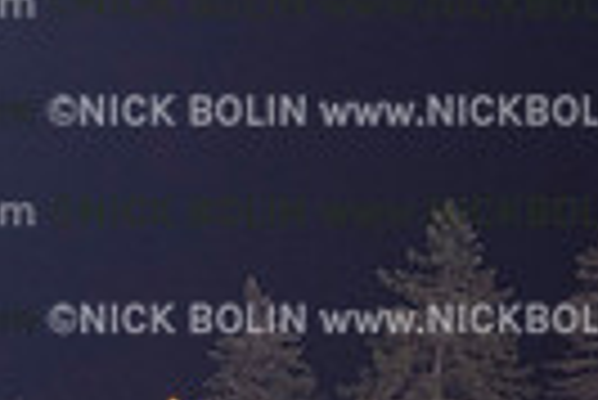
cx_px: 391
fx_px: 4490
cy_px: 631
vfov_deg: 5.1
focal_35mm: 270
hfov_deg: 7.6
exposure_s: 1/125
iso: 1250
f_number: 4.5
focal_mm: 62
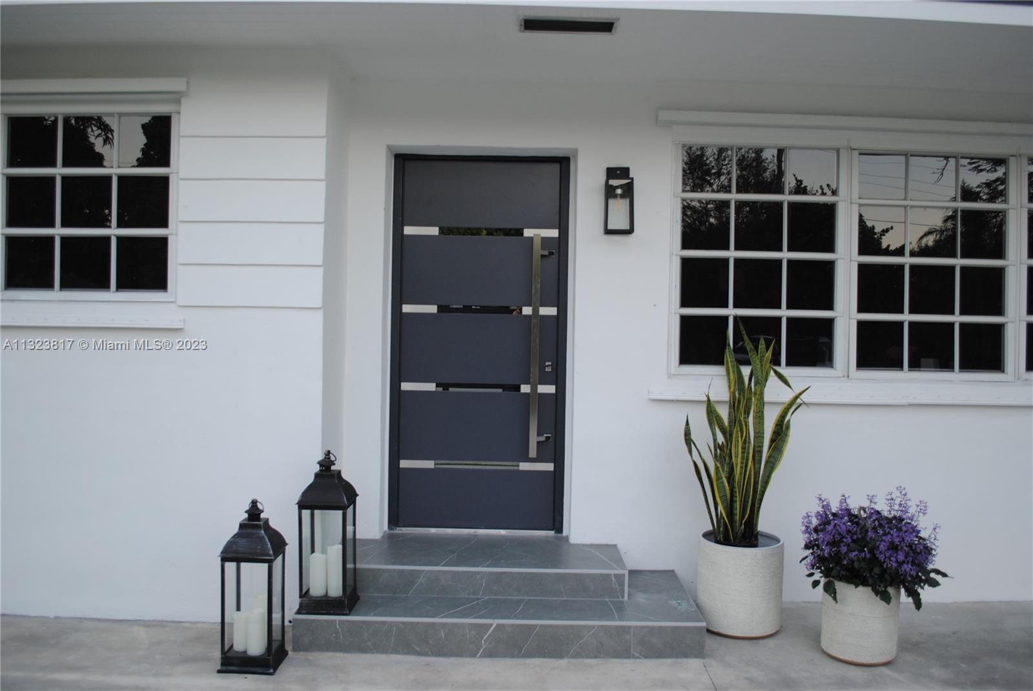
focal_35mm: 30
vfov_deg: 43.7
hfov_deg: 61.9
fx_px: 862
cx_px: 516
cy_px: 346
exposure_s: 1/30
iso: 200
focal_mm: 20
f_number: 3.8
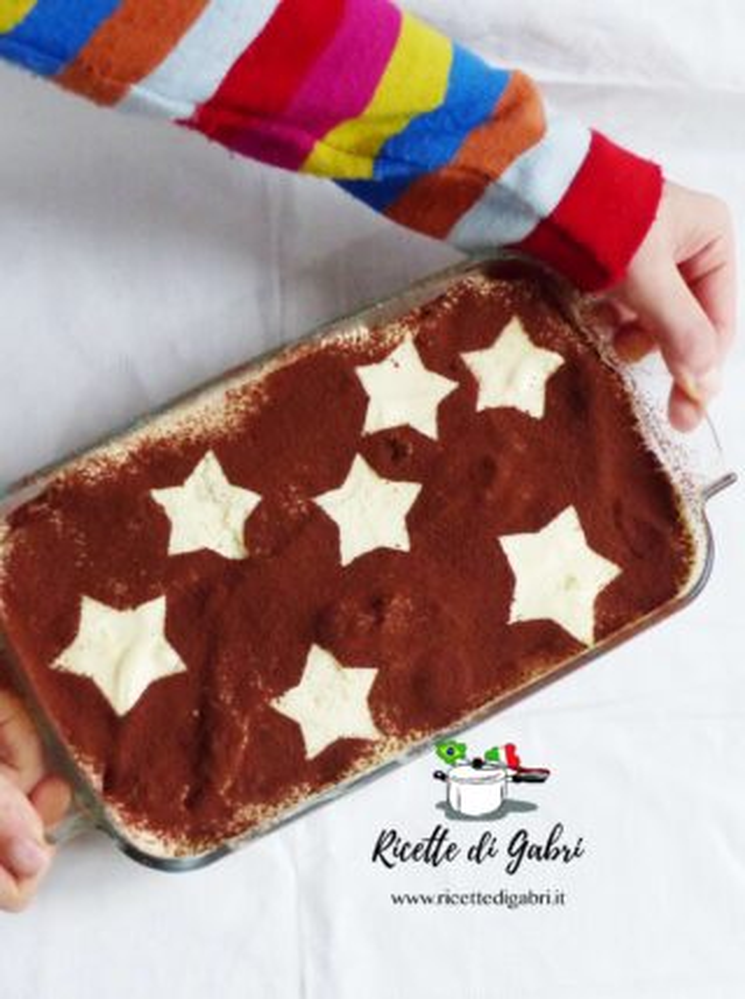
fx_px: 1296
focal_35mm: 45
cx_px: 372
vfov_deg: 42.2
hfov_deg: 32.1
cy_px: 500
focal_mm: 8.1
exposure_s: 1/60
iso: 400
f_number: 2.8
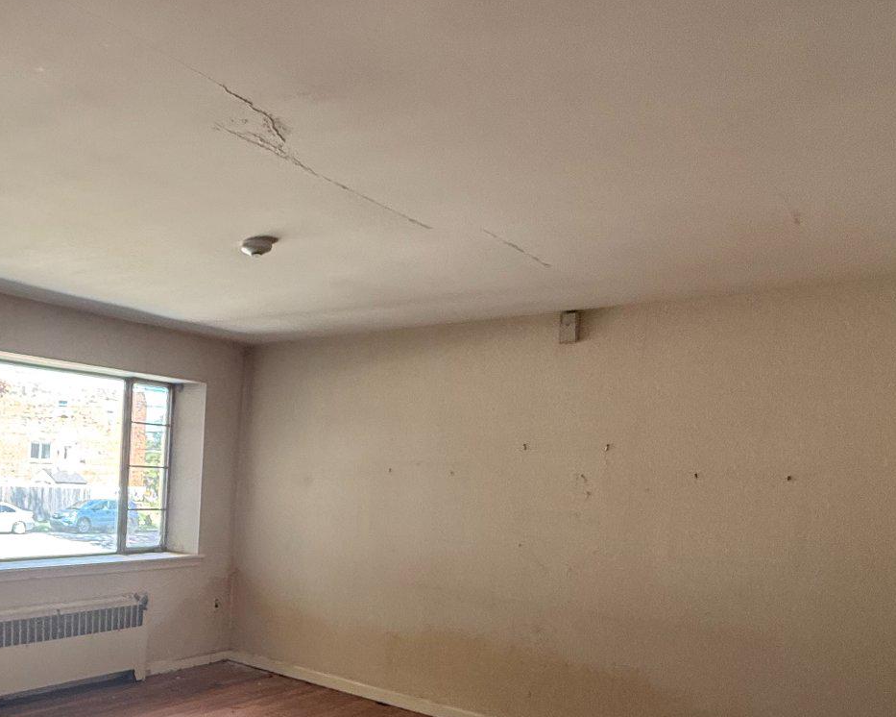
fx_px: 795
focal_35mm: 30
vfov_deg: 47.0
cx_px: 123
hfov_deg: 53.0
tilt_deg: -5.3
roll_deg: -2.6
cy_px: 525
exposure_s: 1/99
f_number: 2.2
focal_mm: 2.22
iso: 200
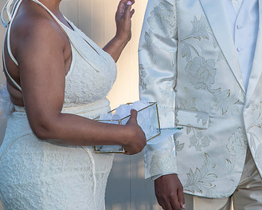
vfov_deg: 7.0
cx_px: 196
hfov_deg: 8.8
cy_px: 32
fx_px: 1698
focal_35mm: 219
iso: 400
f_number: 11
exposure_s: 1/250
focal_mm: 72
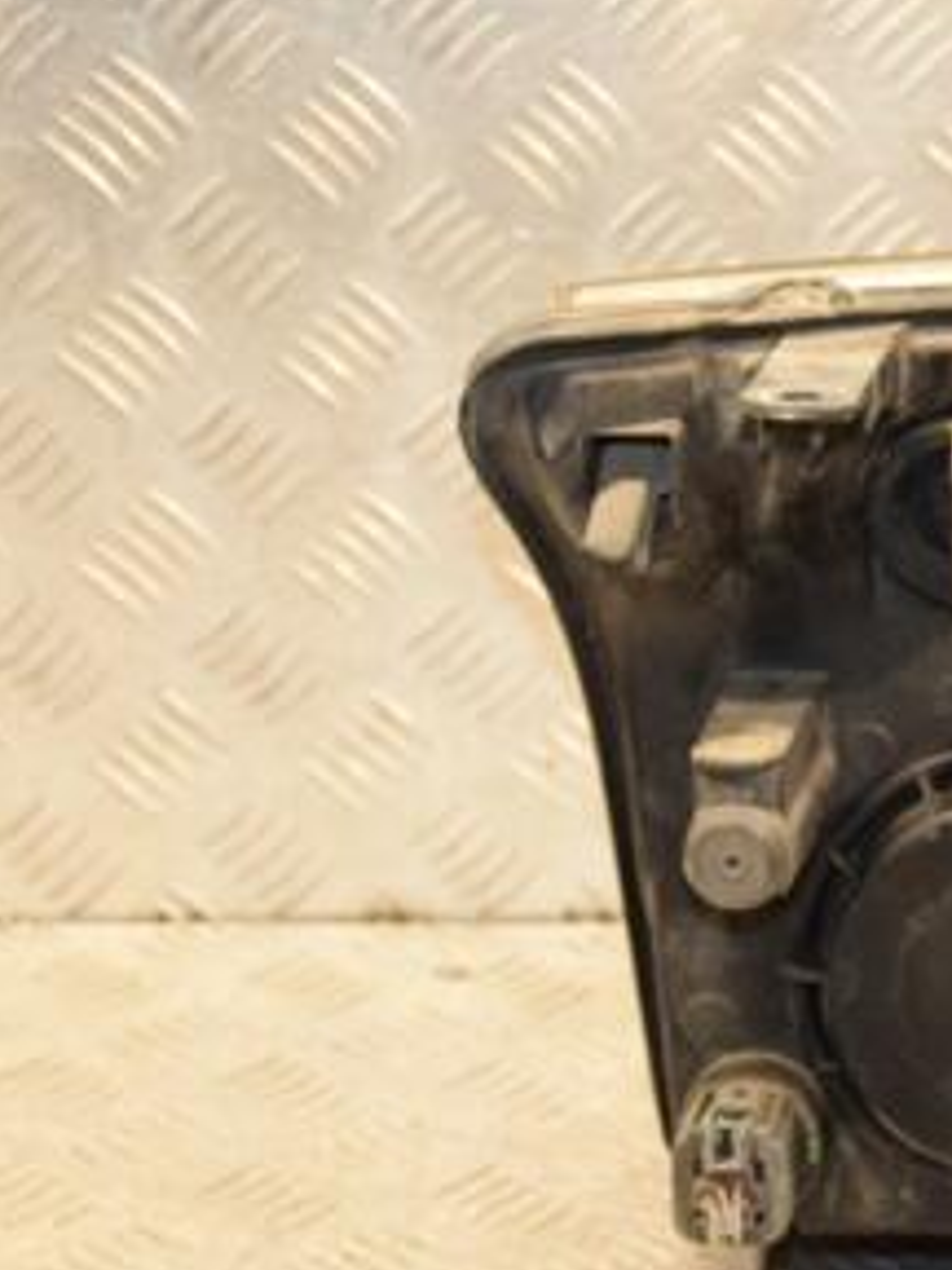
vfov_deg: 16.4
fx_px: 4400
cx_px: 1023
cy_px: 706
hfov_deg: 12.2
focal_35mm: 120
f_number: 4.8
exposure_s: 1/100
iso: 800
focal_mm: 40
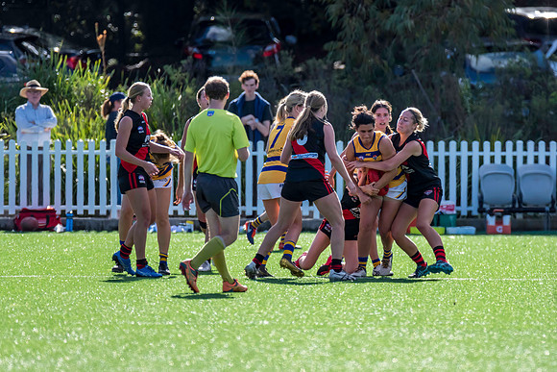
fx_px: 9549
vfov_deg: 2.2
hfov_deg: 3.3
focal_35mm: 617
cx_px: 371
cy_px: 203
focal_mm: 460
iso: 800
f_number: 8
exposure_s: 1/1600
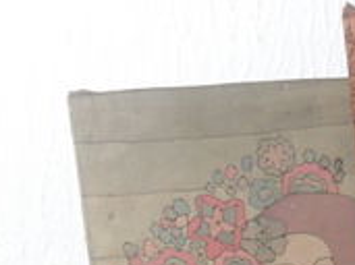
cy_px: 290
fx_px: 1056
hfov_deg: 18.4
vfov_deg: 14.0
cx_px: 390
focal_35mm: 103
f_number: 4.5
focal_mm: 7.8
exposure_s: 1/45
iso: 400
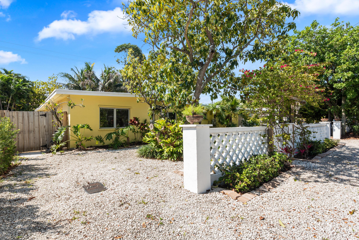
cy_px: 120
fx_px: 180
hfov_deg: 90.0
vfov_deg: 67.4
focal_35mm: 18
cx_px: 180
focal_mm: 18
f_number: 13
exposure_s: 1/40
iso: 100
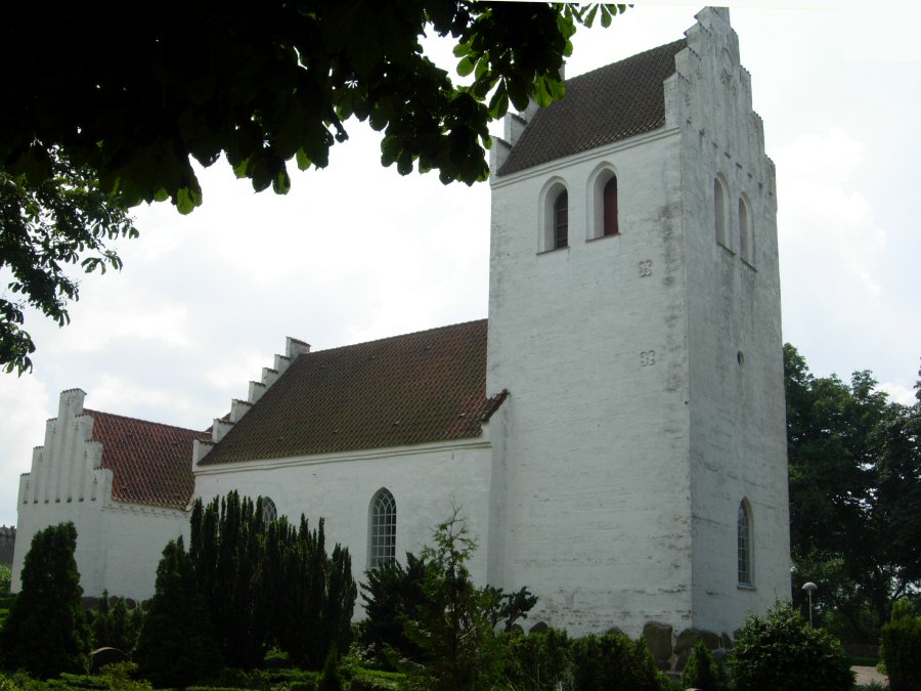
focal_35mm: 36
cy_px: 346
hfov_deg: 51.4
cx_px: 460
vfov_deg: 39.7
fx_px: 958
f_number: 6.8
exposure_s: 1/342
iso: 50
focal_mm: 7.5
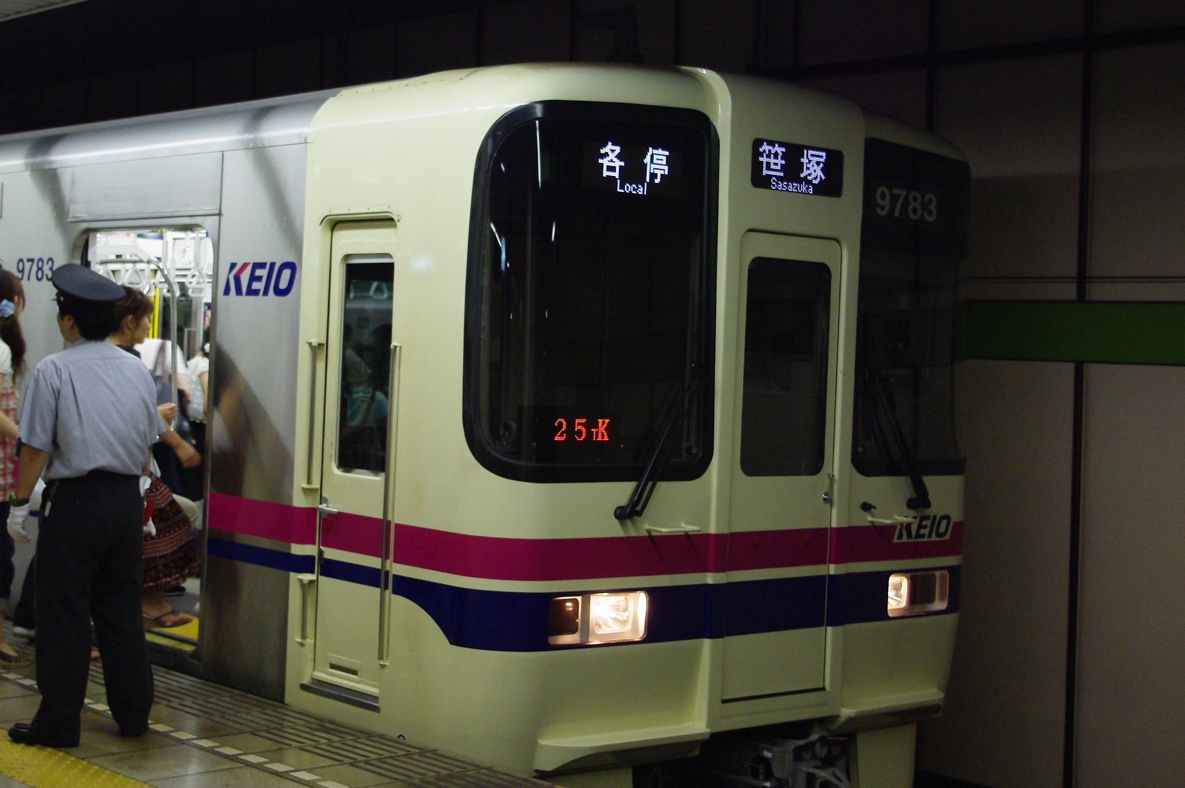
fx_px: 1907
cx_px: 517
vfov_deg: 23.3
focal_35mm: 58
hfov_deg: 34.5
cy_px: 354
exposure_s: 1/45
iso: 800
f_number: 4
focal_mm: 30.63
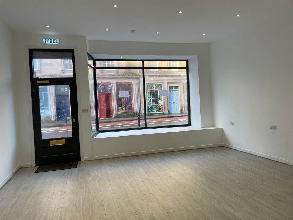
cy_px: 110
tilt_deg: -0.7
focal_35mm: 26
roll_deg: +3.5
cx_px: 146
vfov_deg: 53.1
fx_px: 220
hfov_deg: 67.3
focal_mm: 4.2
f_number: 1.6
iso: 32
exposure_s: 1/129
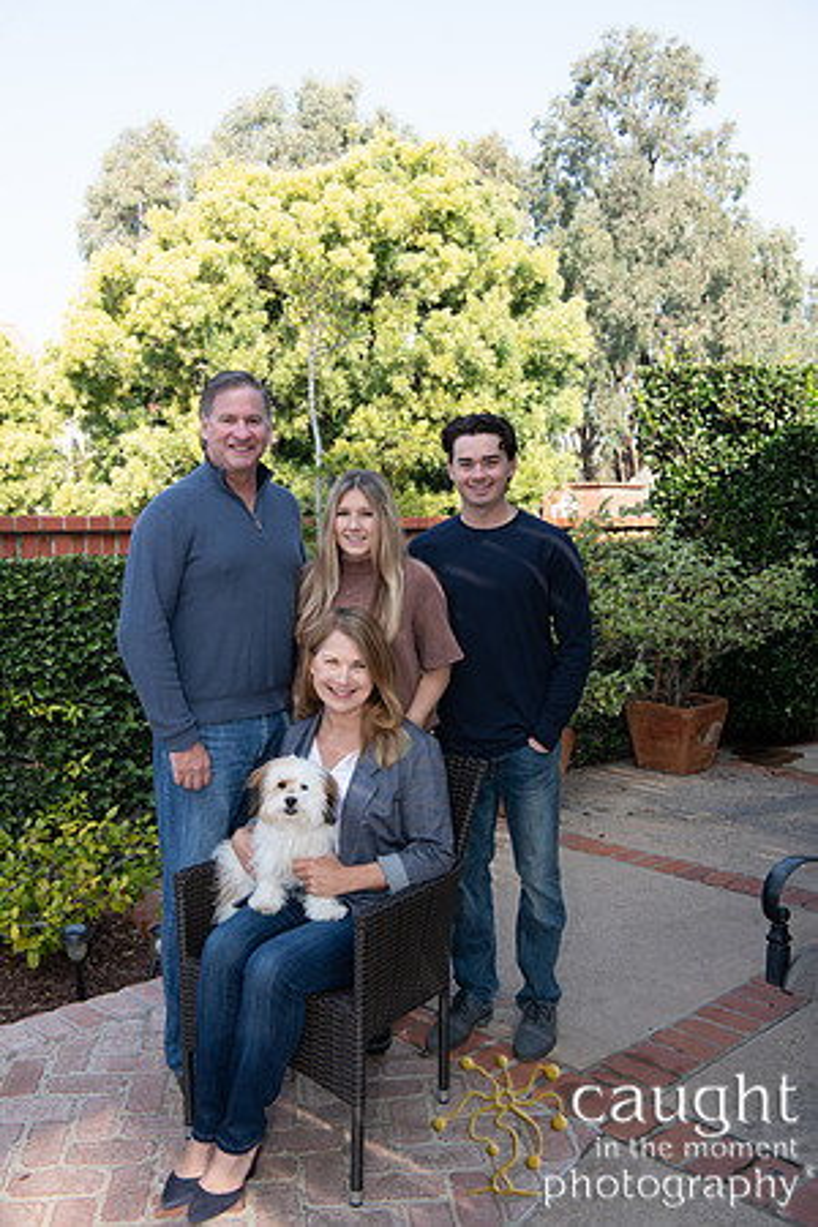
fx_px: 1193
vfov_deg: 54.4
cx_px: 409
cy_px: 614
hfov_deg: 37.9
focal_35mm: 35
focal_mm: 35
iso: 250
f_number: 8
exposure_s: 1/160
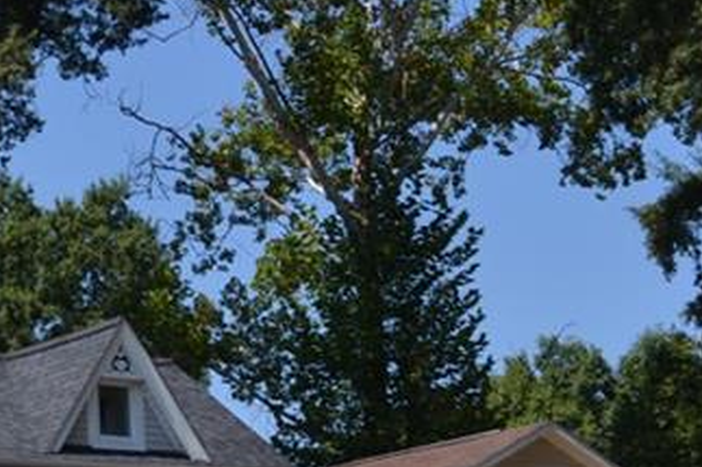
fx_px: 2962
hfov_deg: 12.8
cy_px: 560
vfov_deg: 8.9
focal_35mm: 152
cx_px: -369
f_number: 7.1
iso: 100
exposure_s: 1/200
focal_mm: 32
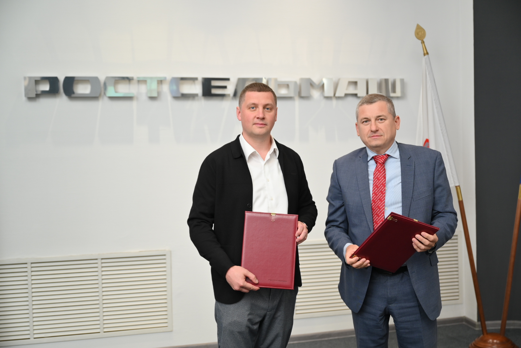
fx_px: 593
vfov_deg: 32.6
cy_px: 174
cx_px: 260
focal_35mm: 41
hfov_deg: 47.4
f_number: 2.8
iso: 500
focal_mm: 41
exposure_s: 1/160
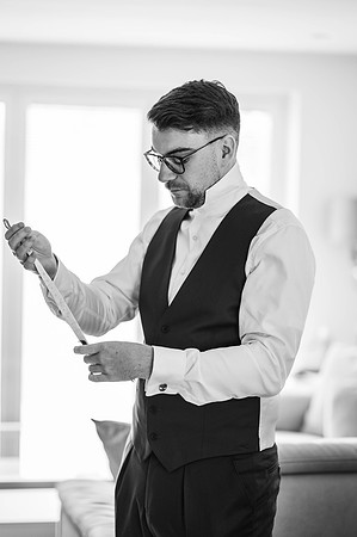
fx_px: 1267
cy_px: 268
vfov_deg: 23.9
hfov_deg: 16.0
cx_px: 178
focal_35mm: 85
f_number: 1.8
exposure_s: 1/200
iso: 280
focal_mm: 85
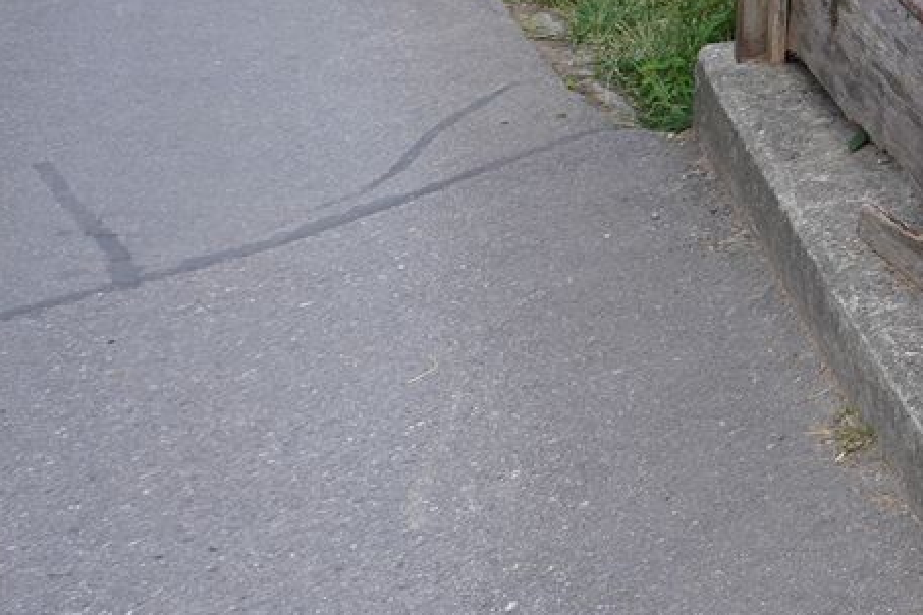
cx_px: 1856
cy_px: -717
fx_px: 2718
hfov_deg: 15.4
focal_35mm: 106
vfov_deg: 11.3
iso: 100
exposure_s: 1/100
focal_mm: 24
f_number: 7.1
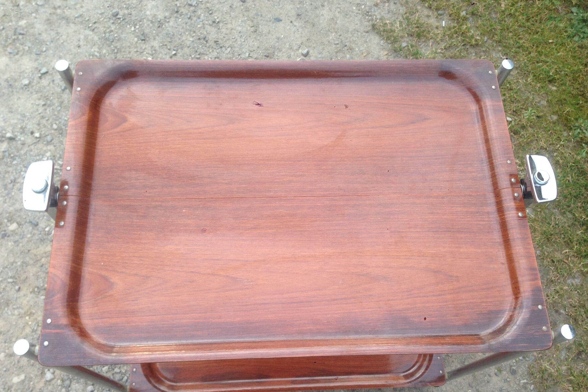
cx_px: 293
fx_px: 572
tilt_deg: -68.4
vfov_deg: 37.8
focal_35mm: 35
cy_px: 221
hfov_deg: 54.4
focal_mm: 4.12
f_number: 2.4
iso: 80
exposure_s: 1/120
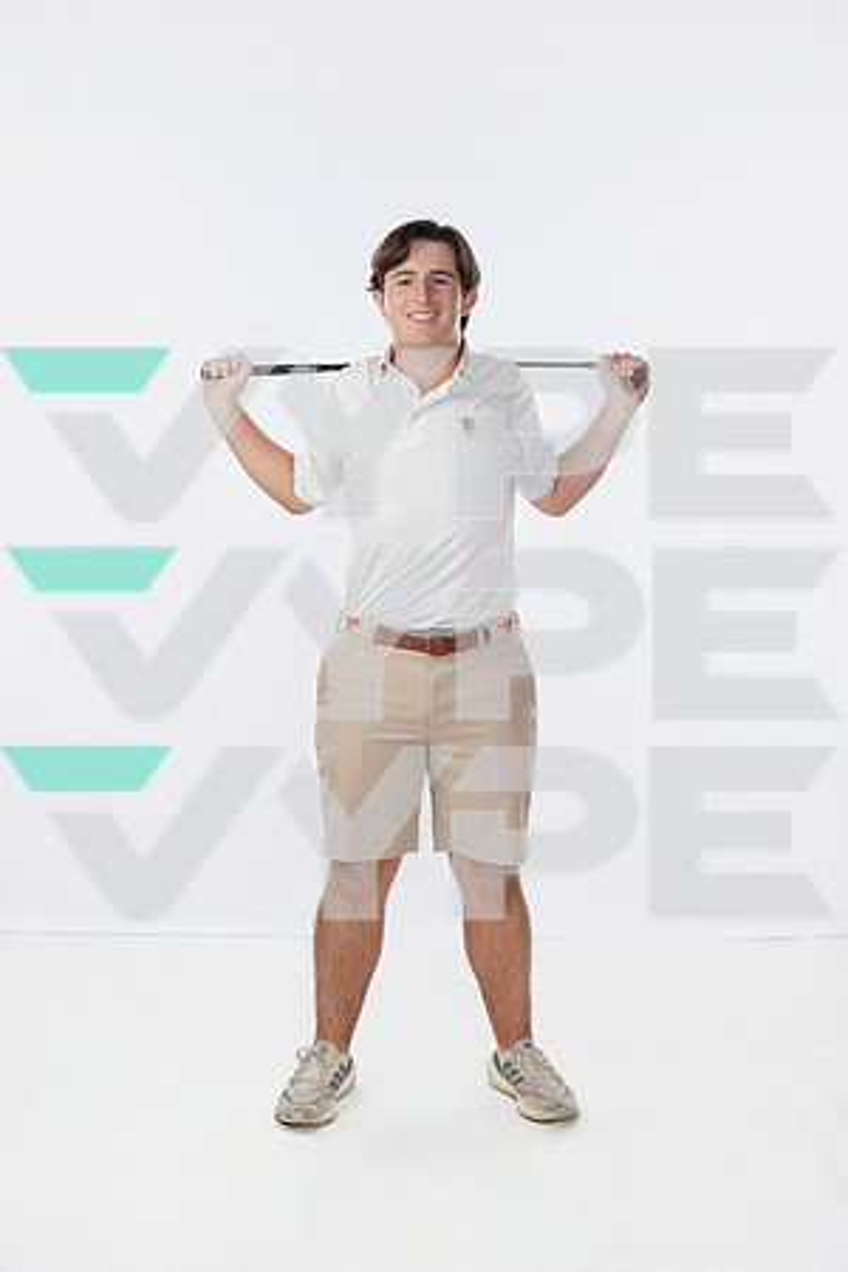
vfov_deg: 39.6
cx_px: 424
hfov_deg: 27.0
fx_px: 1767
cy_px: 636
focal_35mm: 50
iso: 640
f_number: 8
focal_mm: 50
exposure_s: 1/250
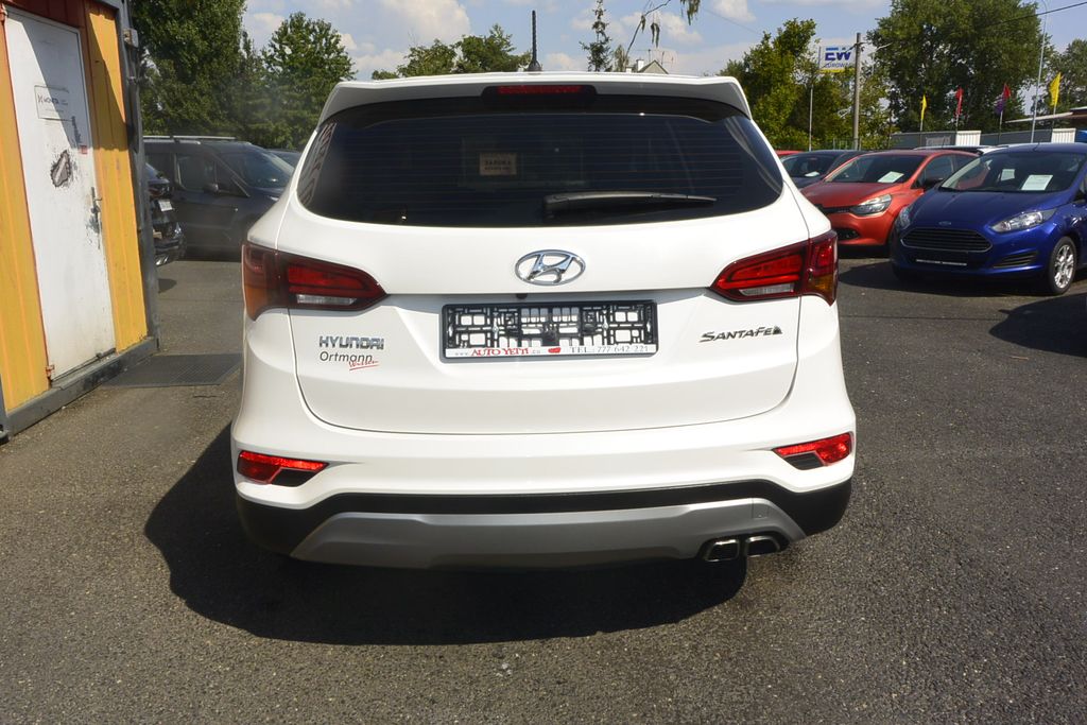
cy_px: 362
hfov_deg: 63.7
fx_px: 876
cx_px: 544
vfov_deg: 45.0
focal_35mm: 29
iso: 160
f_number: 13
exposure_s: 1/250
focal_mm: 11
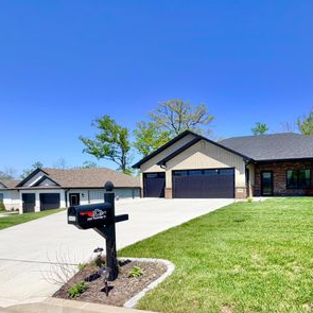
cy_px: 194
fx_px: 215
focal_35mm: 21
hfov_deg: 67.3
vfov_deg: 71.1
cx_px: 237
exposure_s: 1/820
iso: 20
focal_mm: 2.22
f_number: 2.2
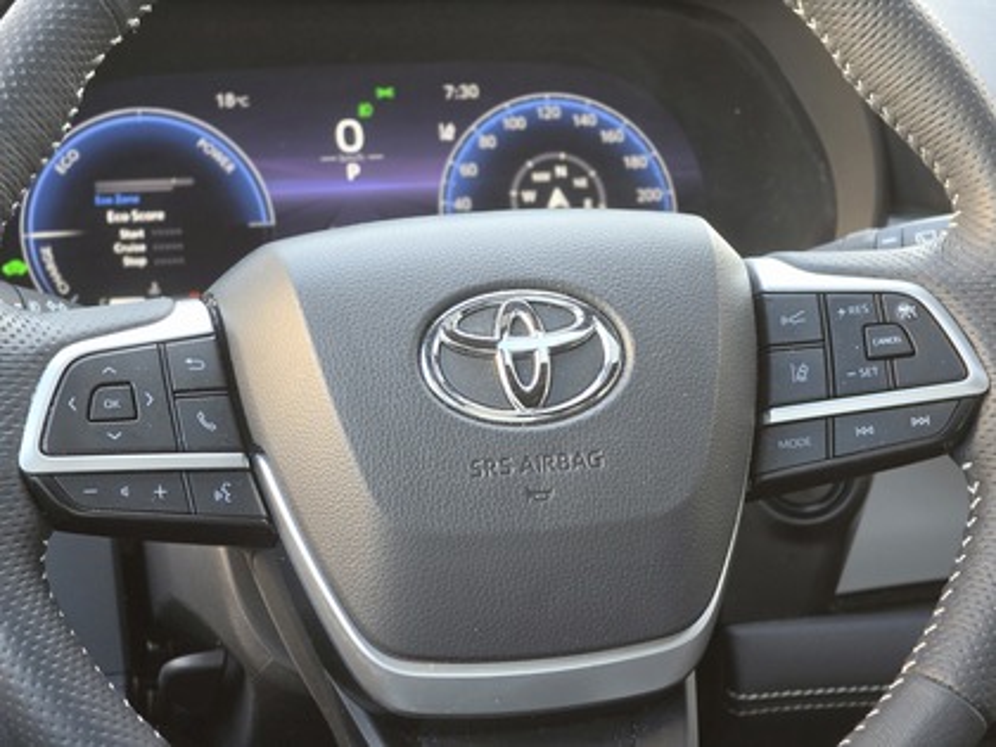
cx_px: 498
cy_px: 374
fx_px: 3309
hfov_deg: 17.1
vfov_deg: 12.9
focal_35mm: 115
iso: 320
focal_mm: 18.6
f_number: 2.9
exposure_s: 1/60
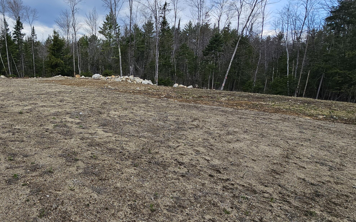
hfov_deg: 78.9
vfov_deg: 57.3
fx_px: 204
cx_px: 112
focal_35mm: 21
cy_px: 112
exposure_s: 1/1297
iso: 50
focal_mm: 2.2
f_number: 2.2
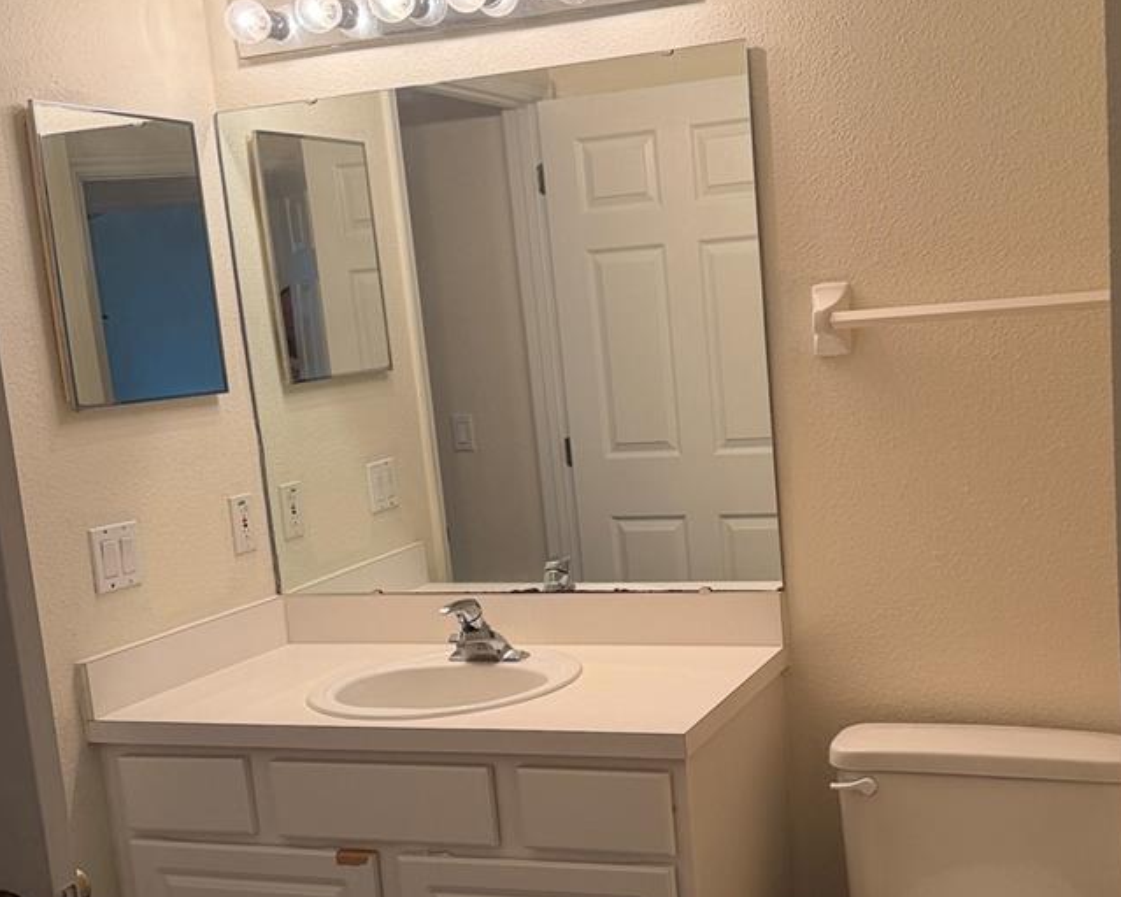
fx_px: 1460
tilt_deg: -9.7
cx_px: 700
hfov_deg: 41.7
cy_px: 537
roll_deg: +4.1
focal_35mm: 44
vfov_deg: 34.0
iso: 125
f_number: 1.78
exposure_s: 1/120
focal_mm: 6.76
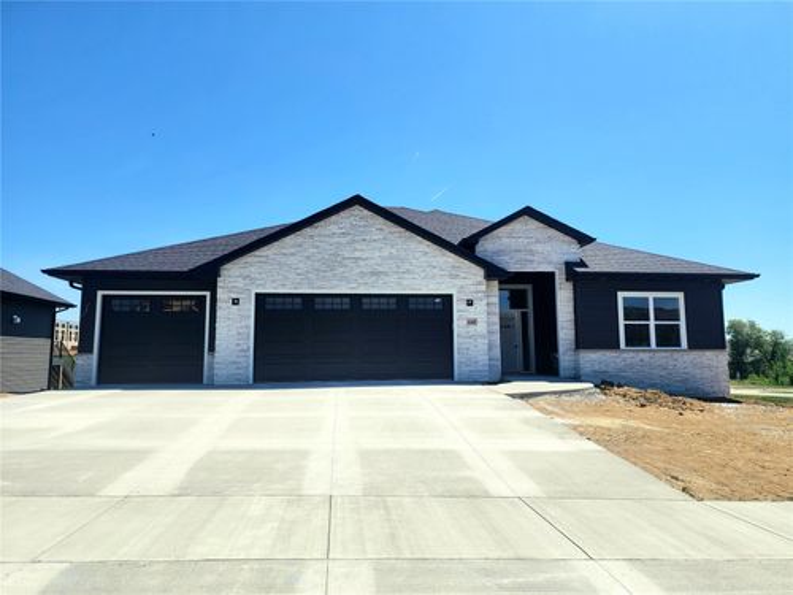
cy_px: 298
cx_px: 396
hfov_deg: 73.9
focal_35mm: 23
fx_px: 527
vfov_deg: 58.9
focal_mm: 6.4
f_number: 1.8
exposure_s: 1/2000
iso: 12
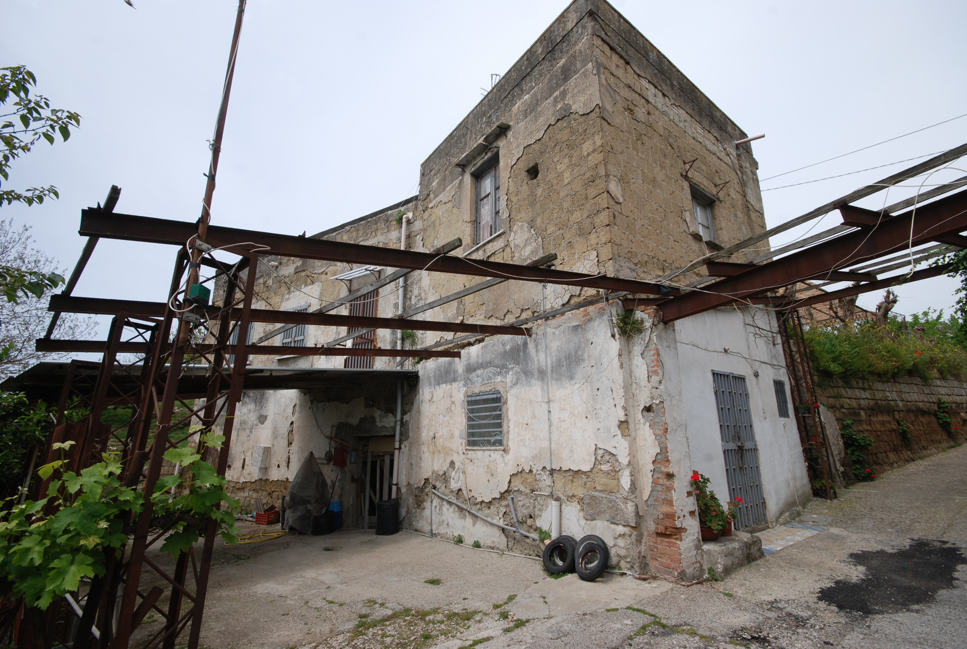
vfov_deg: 77.6
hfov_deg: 100.3
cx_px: 484
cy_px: 324
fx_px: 404
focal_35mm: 15
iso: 250
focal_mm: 10
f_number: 9
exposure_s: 1/320
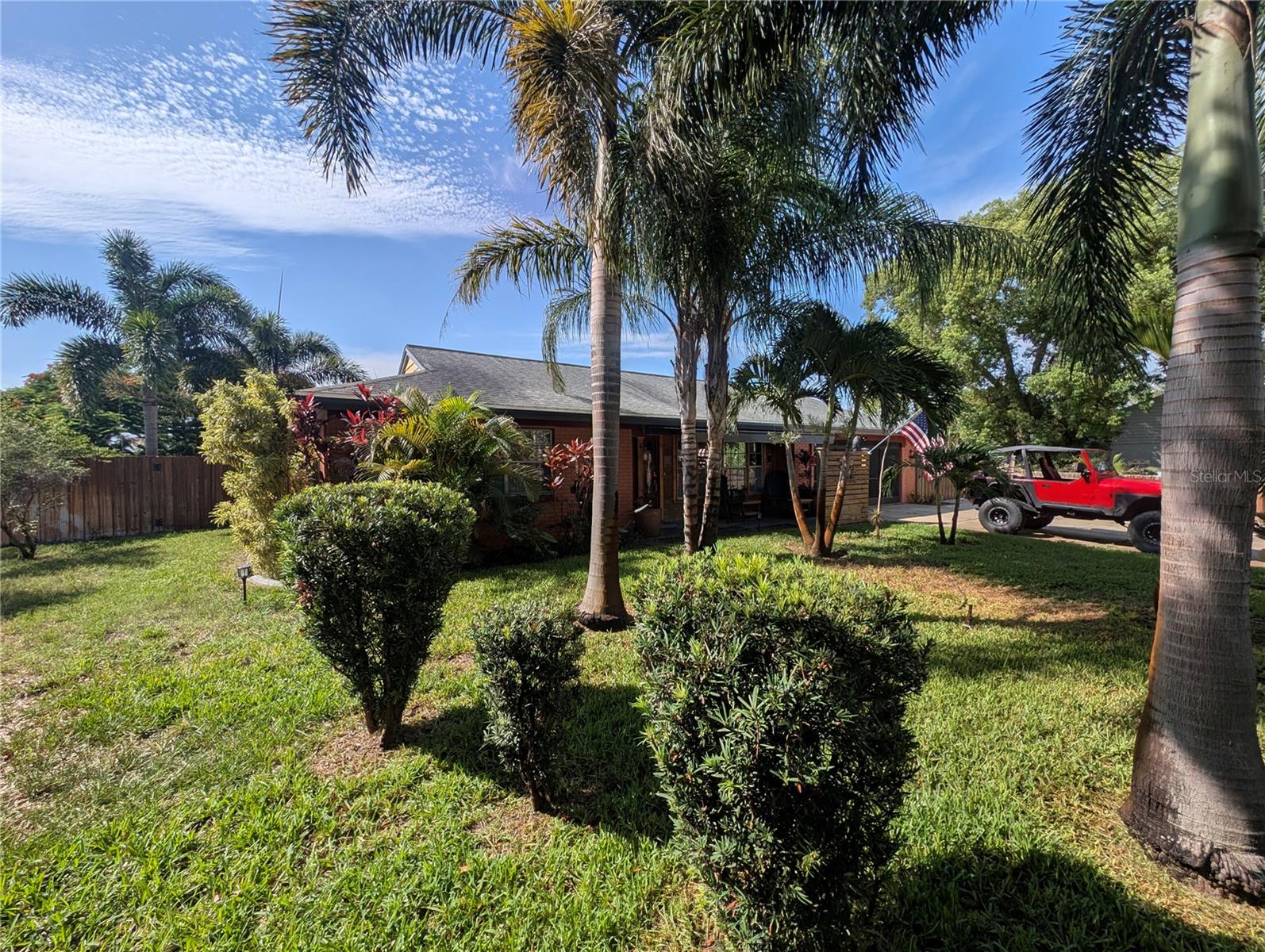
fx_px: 439
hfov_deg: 110.5
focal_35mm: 12
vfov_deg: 94.6
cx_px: 632
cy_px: 476
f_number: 1.95
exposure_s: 1/3049
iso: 42
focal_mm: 2.23
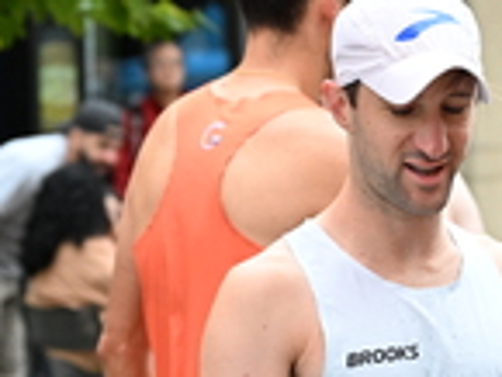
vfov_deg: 5.5
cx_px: 595
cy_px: 393
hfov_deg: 7.3
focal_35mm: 270
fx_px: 3919
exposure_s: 1/640
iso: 2500
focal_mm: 74
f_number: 4
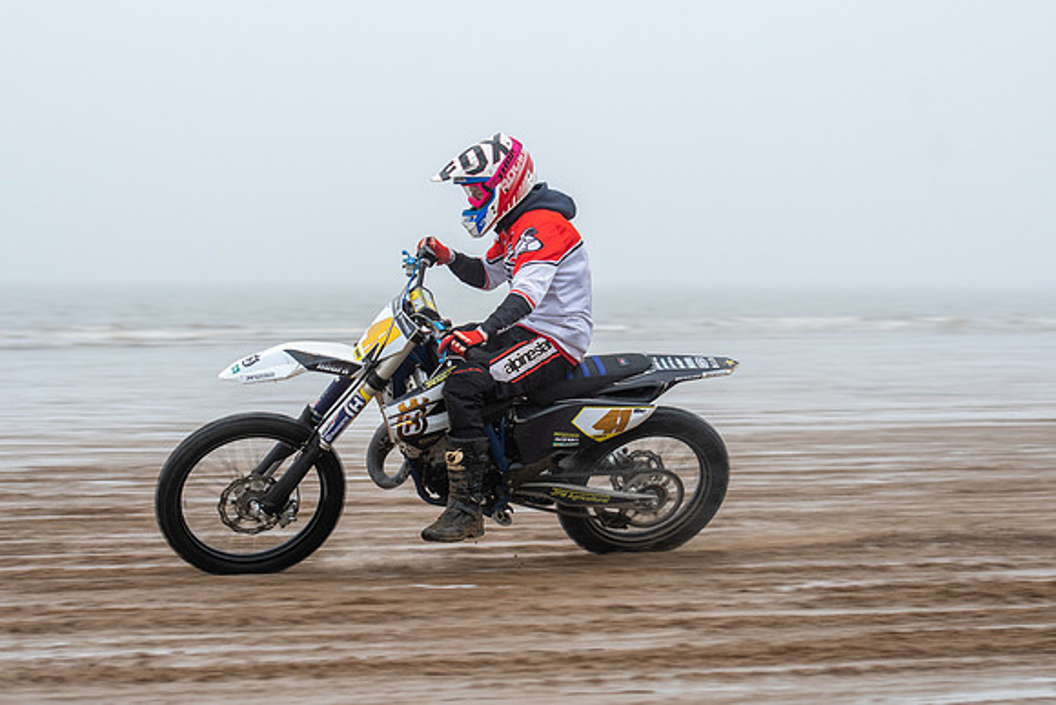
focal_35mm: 107
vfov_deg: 12.8
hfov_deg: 19.1
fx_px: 3146
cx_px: 528
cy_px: 352
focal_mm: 70
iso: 200
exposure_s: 1/400
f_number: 4
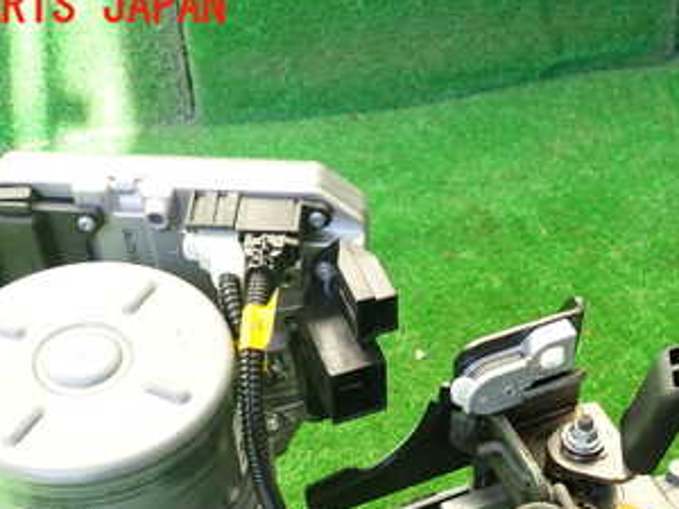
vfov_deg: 23.5
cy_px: 489
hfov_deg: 31.7
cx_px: 493
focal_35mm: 60
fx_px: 1177
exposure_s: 1/125
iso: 200
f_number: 2.3
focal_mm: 5.4
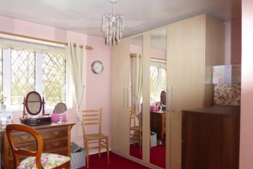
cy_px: 96
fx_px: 183
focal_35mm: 26
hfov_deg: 69.4
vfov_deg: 49.4
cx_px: 128
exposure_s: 1/60
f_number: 3.3
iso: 800
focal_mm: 4.3
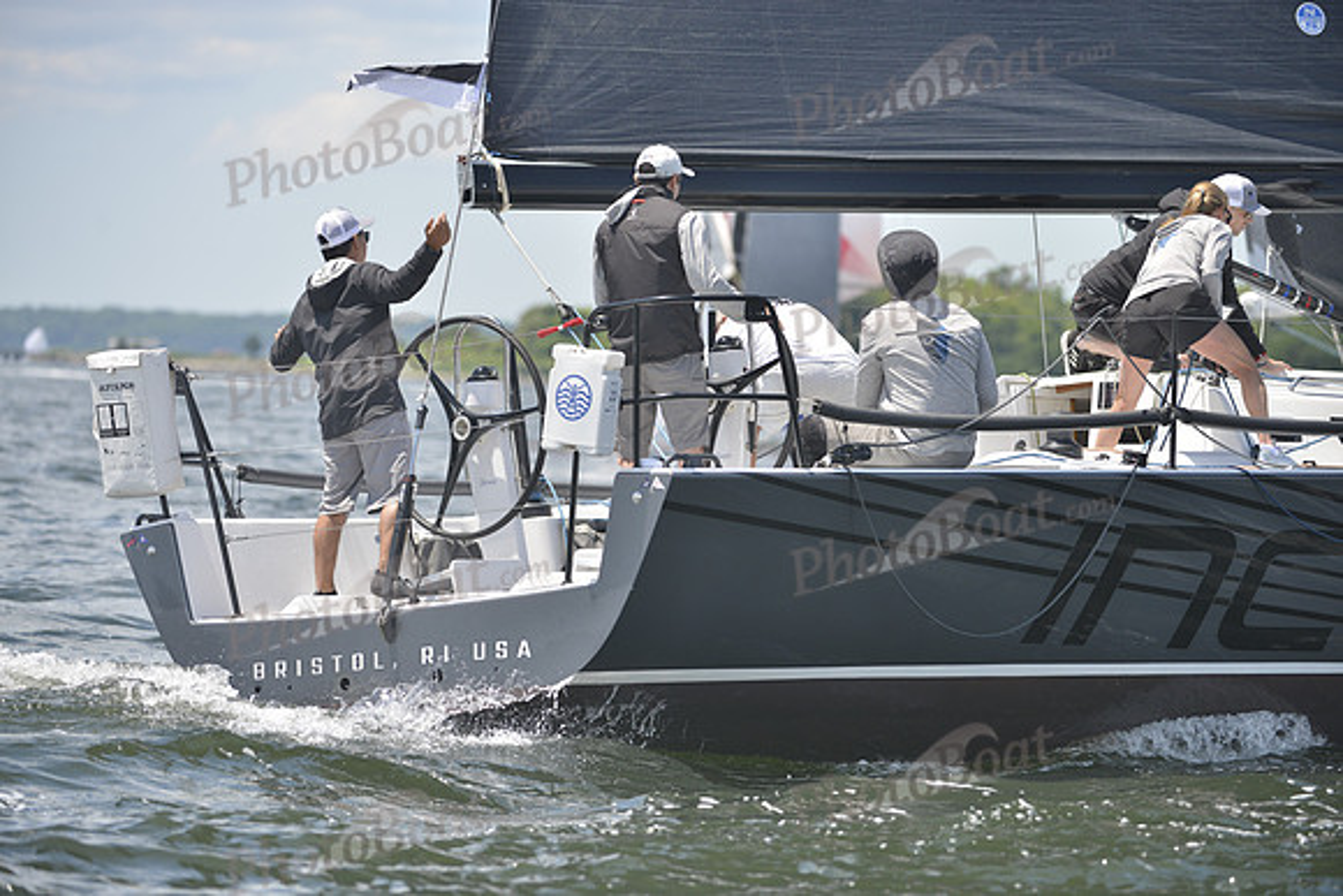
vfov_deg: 6.9
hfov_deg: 10.3
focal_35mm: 200
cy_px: 448
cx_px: 672
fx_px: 7463
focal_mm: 200
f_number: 4
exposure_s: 1/1250
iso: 280
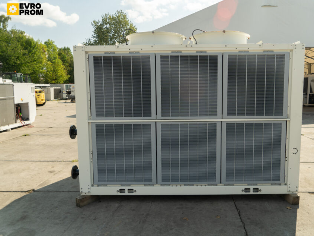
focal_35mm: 28
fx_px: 254
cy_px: 115
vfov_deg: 49.7
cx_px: 181
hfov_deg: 63.1
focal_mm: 24
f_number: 5
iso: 100
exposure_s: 1/125
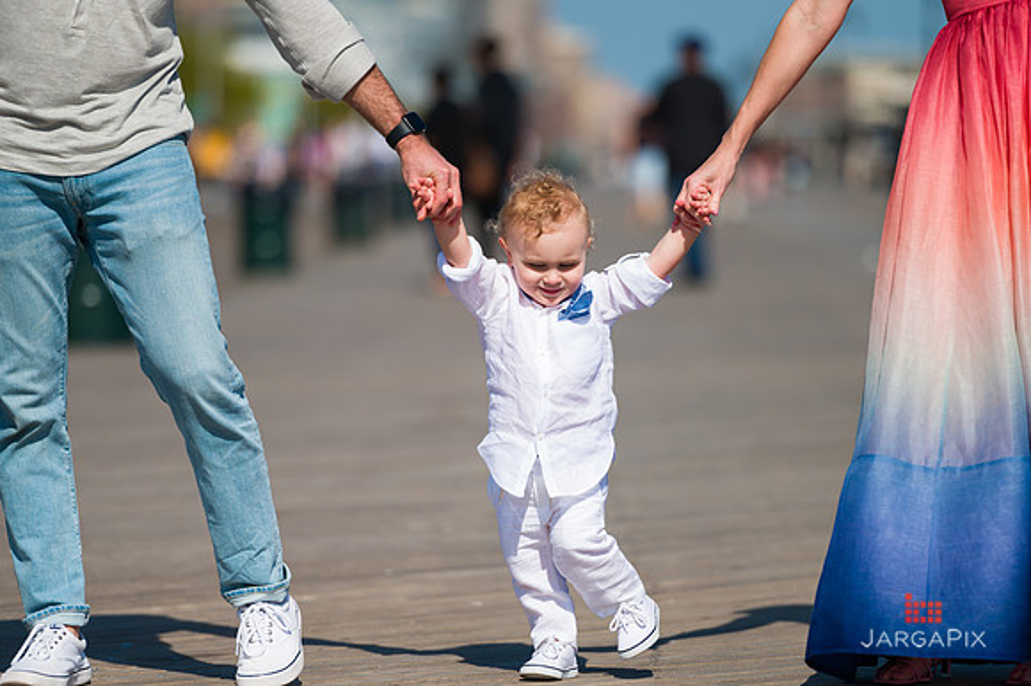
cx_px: 516
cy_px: 343
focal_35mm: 200
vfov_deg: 6.9
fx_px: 5724
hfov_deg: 10.3
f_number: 3.2
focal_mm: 200
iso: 200
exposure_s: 1/6400
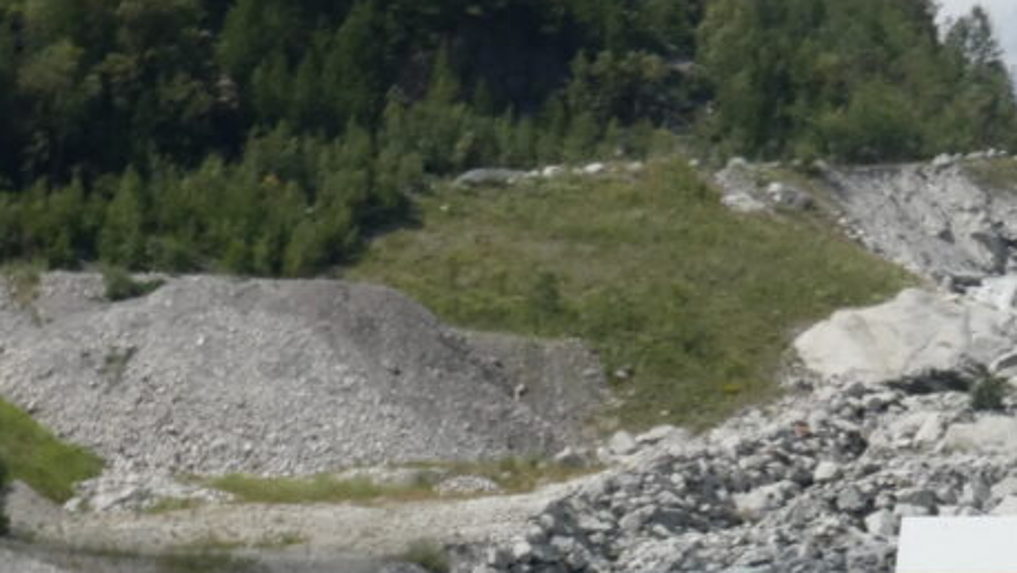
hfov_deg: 4.4
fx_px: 13299
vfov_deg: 2.5
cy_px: 1039
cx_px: 751
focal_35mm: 493
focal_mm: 28.1
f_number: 5.4
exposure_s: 1/640
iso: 80
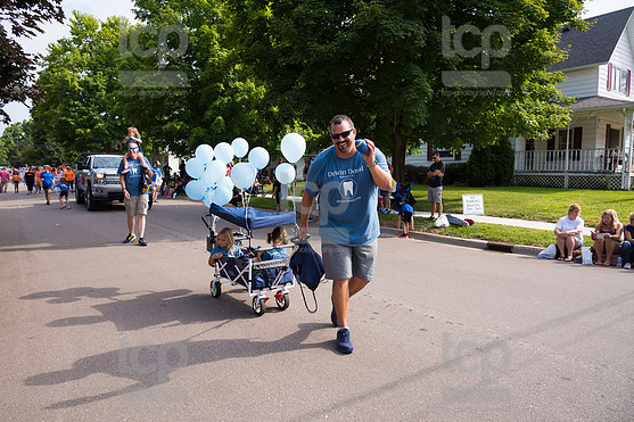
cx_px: 315
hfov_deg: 71.5
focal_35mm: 25
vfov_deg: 51.3
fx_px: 440
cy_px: 213
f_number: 6.3
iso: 280
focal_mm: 24
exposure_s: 1/500
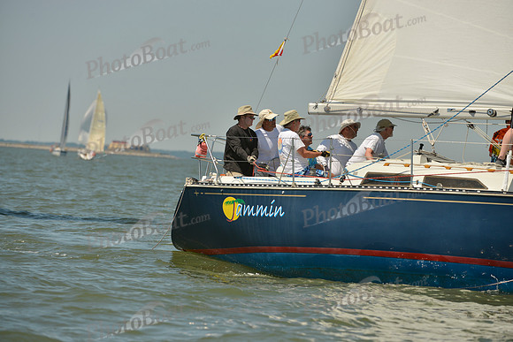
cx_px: 256
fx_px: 3563
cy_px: 171
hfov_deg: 8.2
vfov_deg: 5.5
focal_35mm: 250
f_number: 5.6
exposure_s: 1/1600
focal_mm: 250
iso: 200
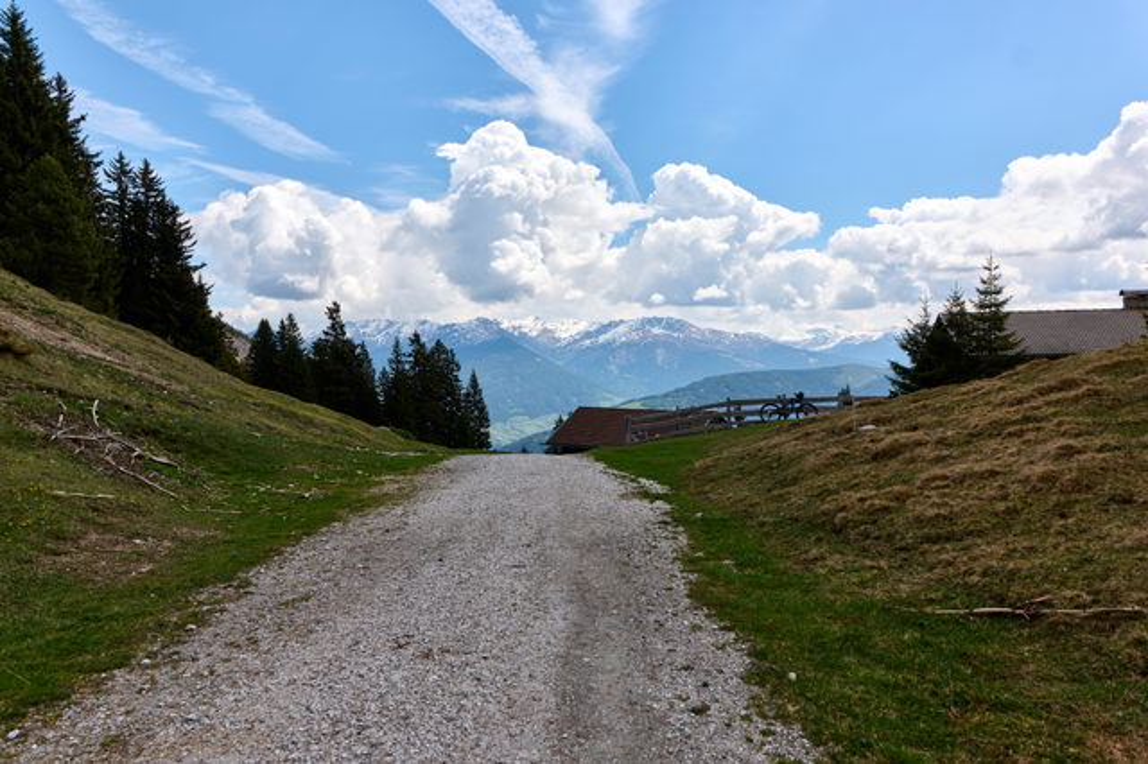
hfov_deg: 73.8
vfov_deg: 53.1
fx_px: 765
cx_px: 574
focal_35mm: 24
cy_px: 382
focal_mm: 24
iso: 200
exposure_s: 1/800
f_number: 6.3
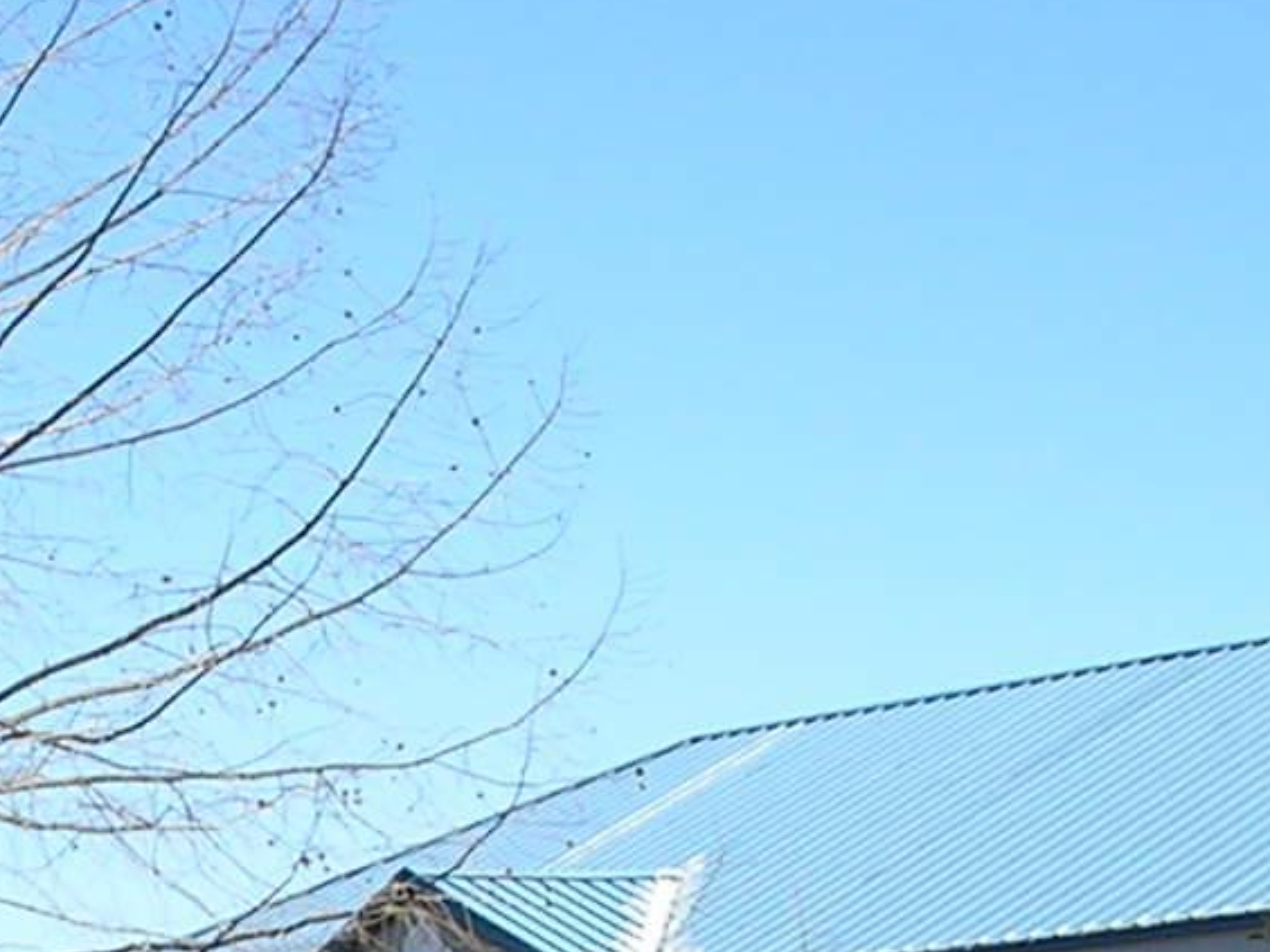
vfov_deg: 10.3
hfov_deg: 14.1
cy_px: 1515
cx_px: 20
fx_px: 5063
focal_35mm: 138
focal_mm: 5.8
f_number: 5.6
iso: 50
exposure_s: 1/166
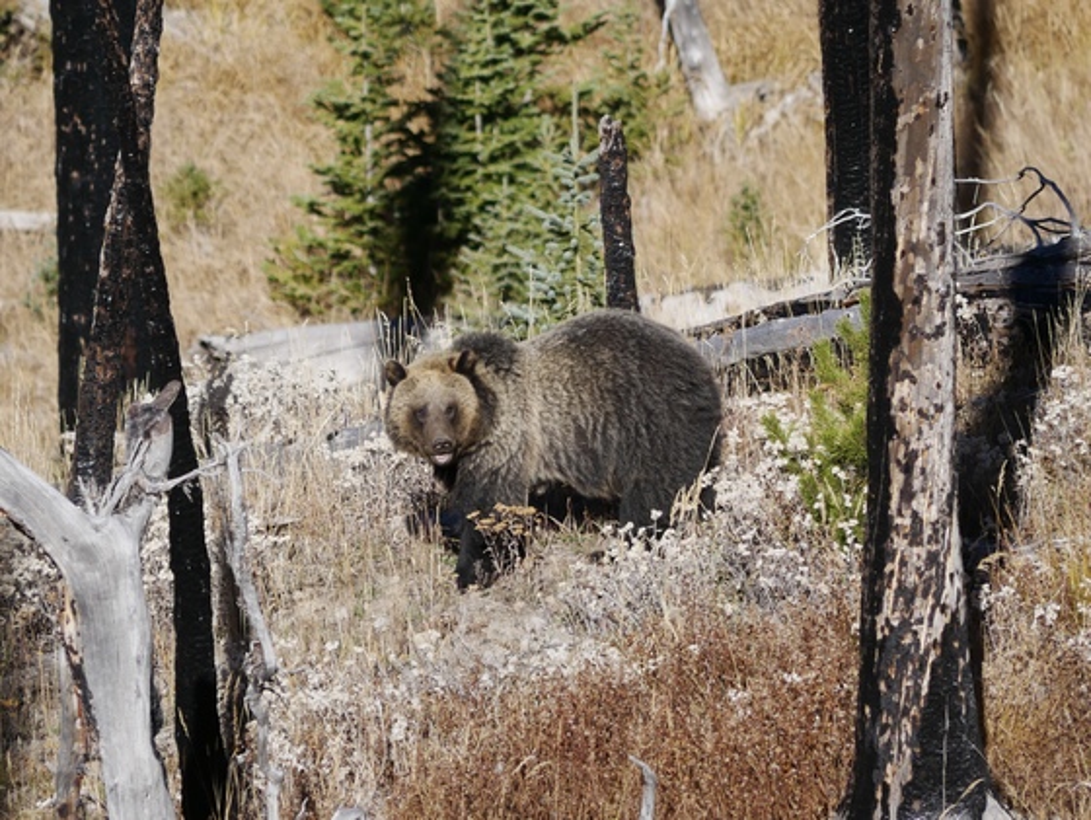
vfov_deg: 2.5
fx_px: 18927
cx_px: 546
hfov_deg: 3.3
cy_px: 410
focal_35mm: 600
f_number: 5.6
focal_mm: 300
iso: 200
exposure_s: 1/800
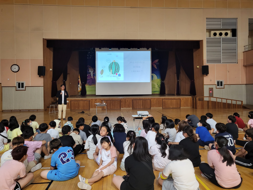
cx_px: 126
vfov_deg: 53.1
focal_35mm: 26
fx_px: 190
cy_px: 95
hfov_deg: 67.3
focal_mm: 4.25
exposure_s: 1/40
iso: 500
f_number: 1.8
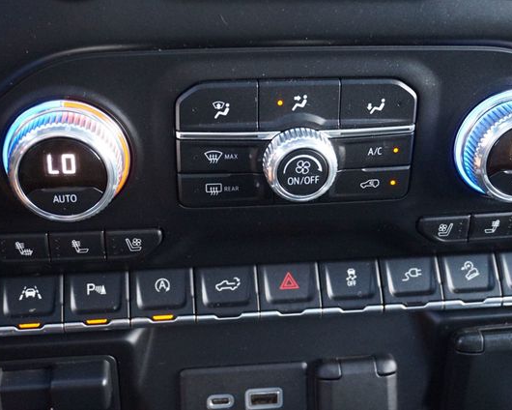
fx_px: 773
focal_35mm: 51
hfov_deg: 36.6
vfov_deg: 29.7
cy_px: 205
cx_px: 284
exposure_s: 1/60
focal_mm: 30
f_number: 5
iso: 2500
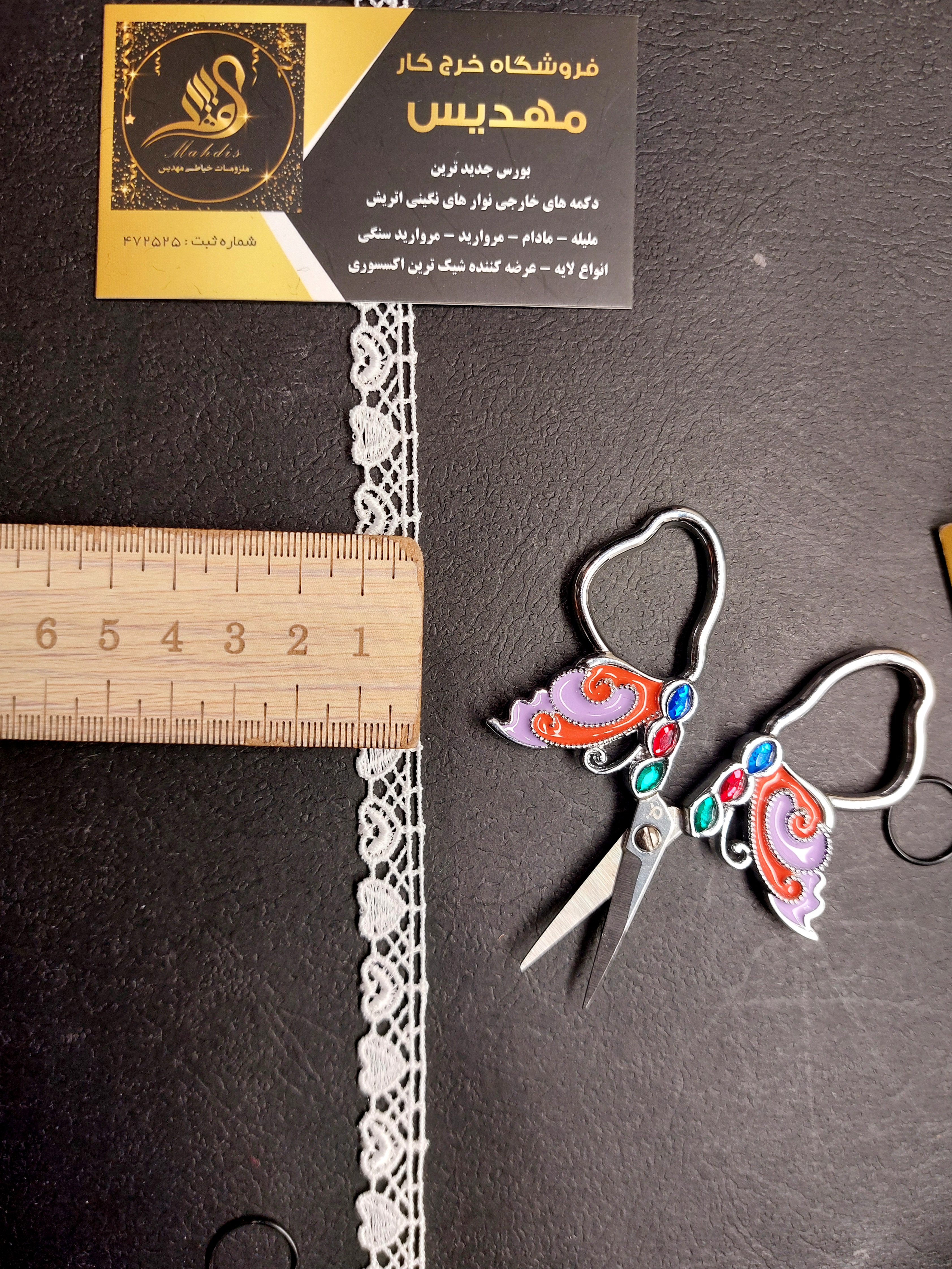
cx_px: 476
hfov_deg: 56.8
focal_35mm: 24
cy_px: 634
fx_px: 880
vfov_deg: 71.6
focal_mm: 5.23
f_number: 1.8
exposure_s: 1/50
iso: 32
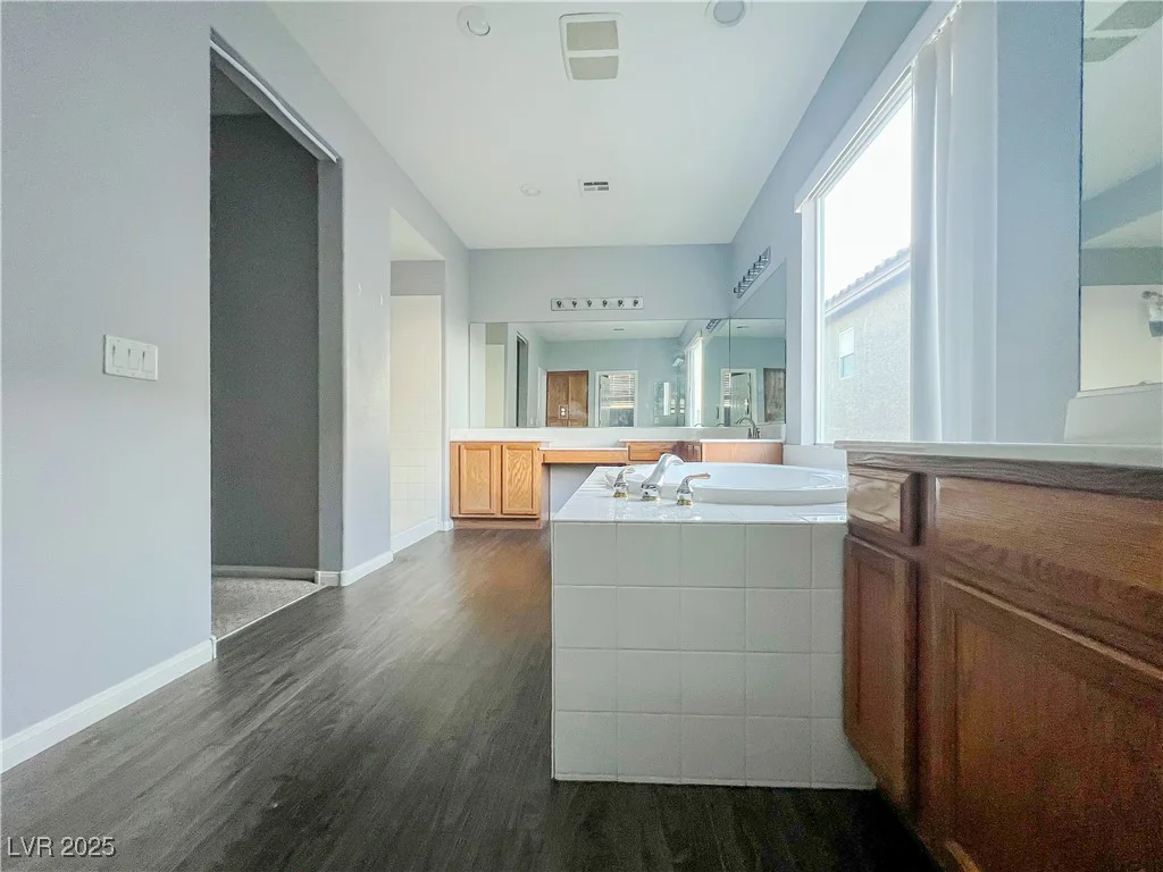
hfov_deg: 106.2
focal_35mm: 13
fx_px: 437
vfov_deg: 89.9
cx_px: 582
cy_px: 436
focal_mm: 1.57
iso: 500
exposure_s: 1/60
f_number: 1.8
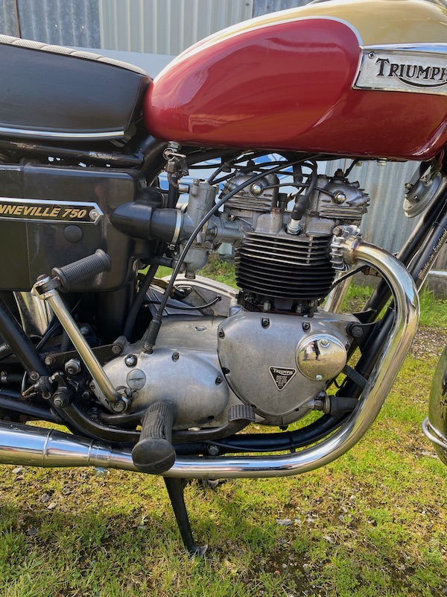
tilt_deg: -17.8
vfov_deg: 67.3
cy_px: 298
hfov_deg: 53.1
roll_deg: -2.3
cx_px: 224
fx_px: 448
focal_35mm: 26
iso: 32
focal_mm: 4.25
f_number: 1.8
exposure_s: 1/128
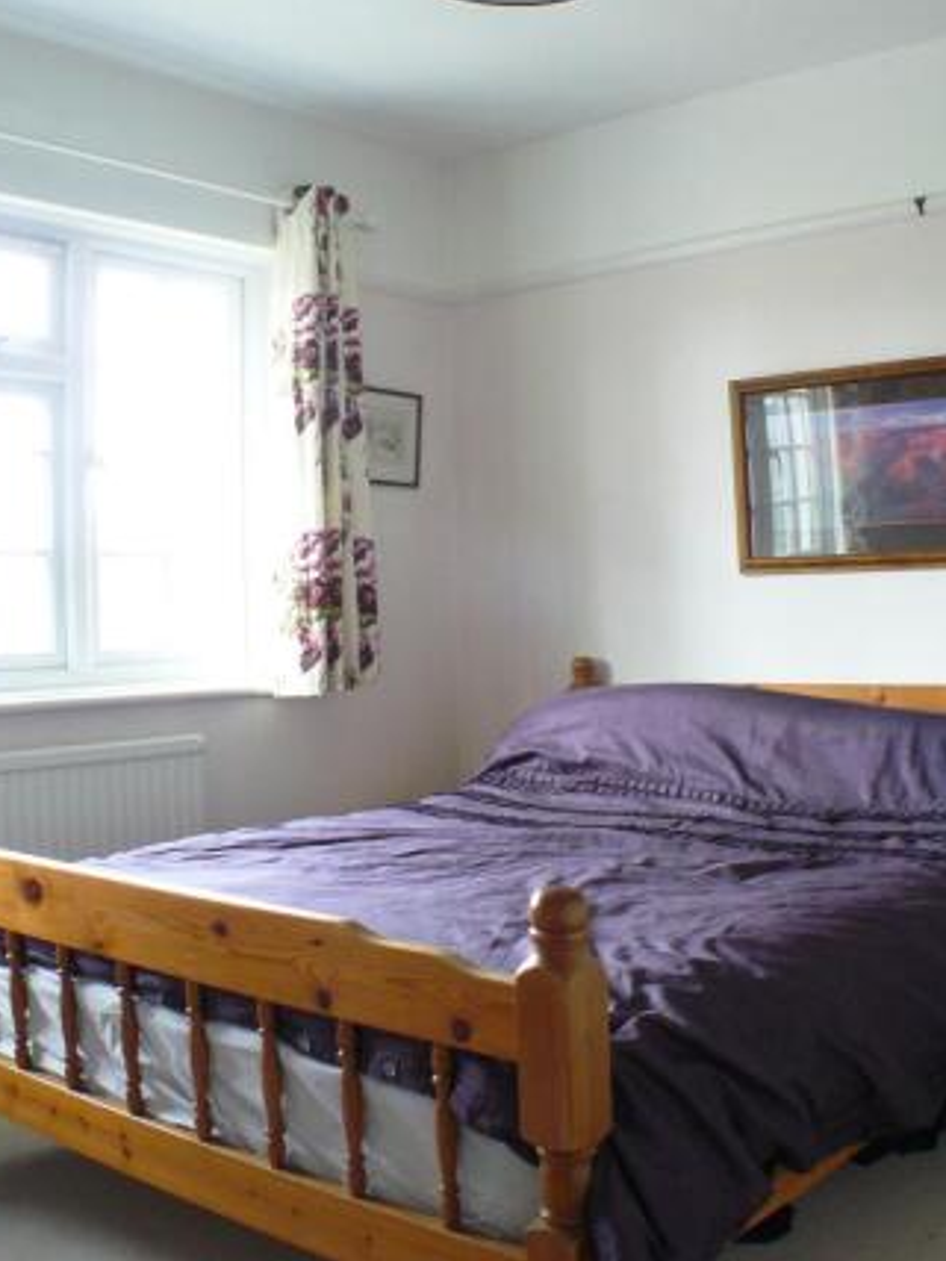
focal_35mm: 49
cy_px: 635
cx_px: 632
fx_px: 1785
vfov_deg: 38.9
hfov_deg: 29.5
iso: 200
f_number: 2.8
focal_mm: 6
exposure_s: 1/25
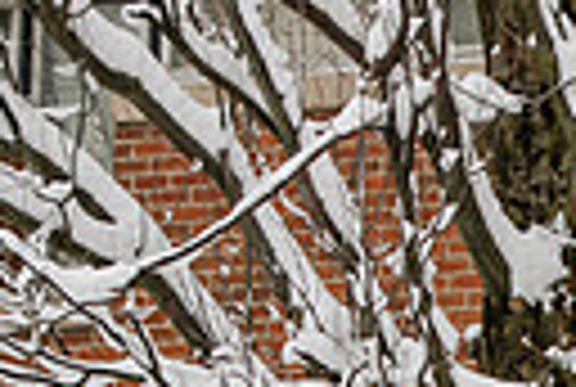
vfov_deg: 3.4
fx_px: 6527
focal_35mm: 407
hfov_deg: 5.0
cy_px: 637
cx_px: 846
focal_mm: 90
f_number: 3.2
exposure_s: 1/320
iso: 320
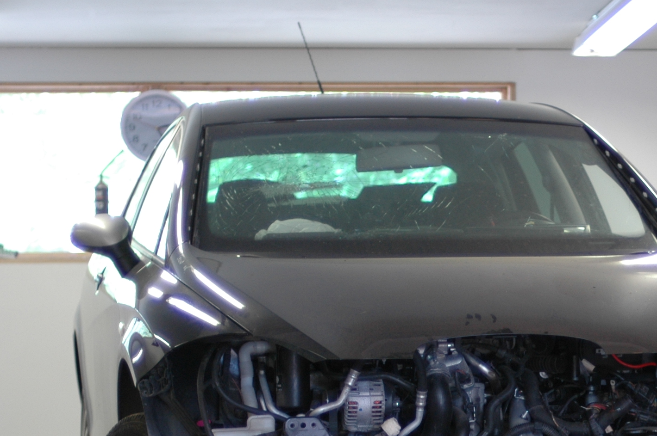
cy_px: 393
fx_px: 2899
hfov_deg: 12.9
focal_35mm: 159
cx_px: 547
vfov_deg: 8.6
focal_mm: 50
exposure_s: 1/200
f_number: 1.4
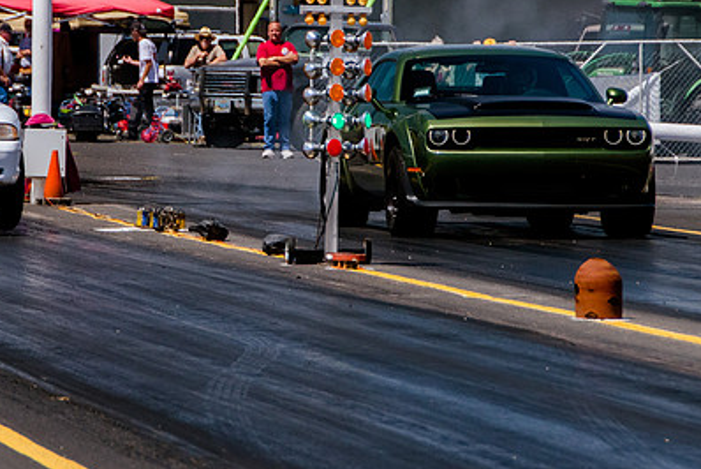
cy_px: 120
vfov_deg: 3.6
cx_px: 244
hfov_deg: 5.4
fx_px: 7424
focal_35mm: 381
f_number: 5.6
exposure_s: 1/2000
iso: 400
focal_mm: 130
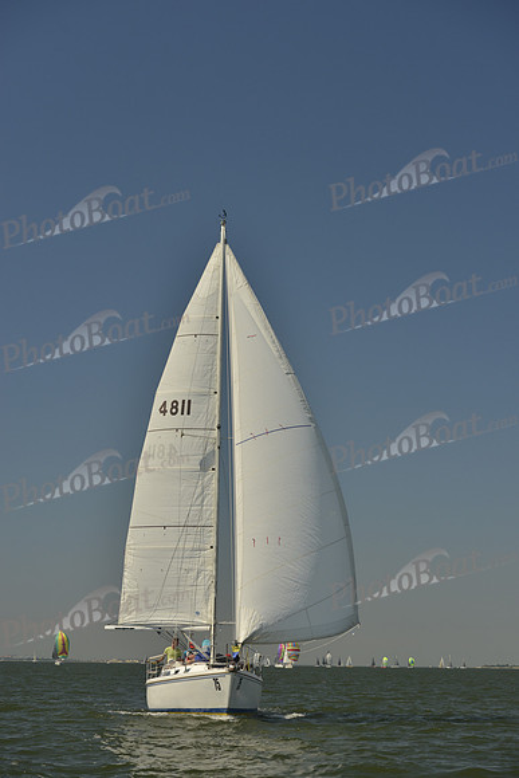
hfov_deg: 19.5
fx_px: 1513
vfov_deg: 28.8
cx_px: 260
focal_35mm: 70
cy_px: 389
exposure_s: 1/800
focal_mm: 70
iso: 200
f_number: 7.1
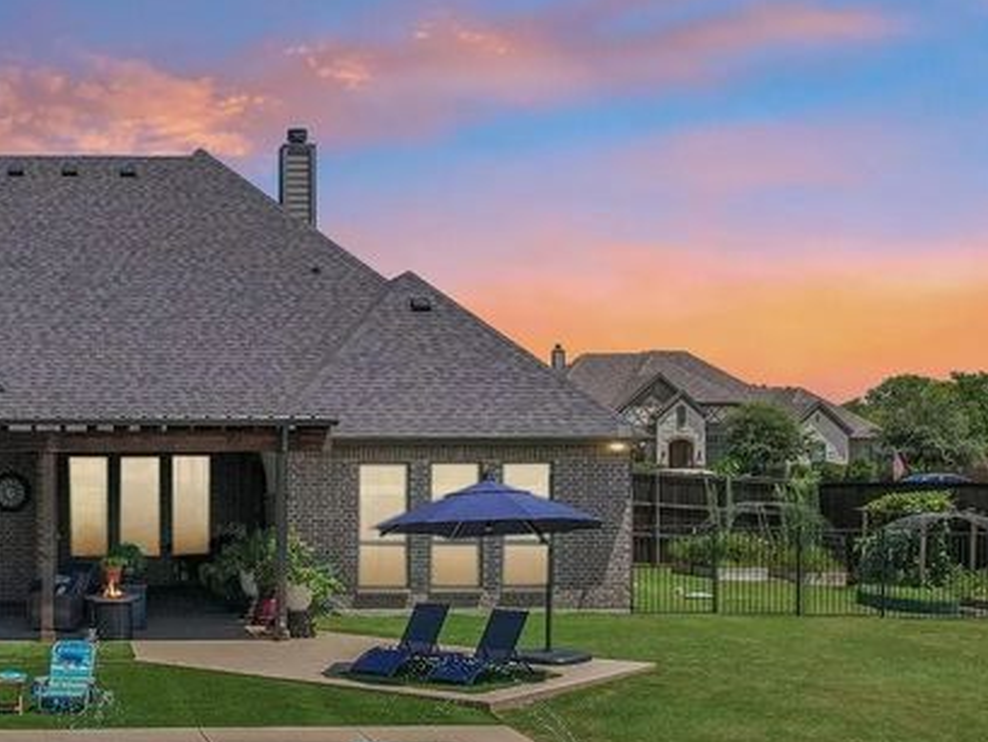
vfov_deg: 27.5
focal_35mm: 53
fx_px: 1513
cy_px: 458
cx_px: 109
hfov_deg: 34.3
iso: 100
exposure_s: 1/2000
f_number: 2.8
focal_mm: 8.4
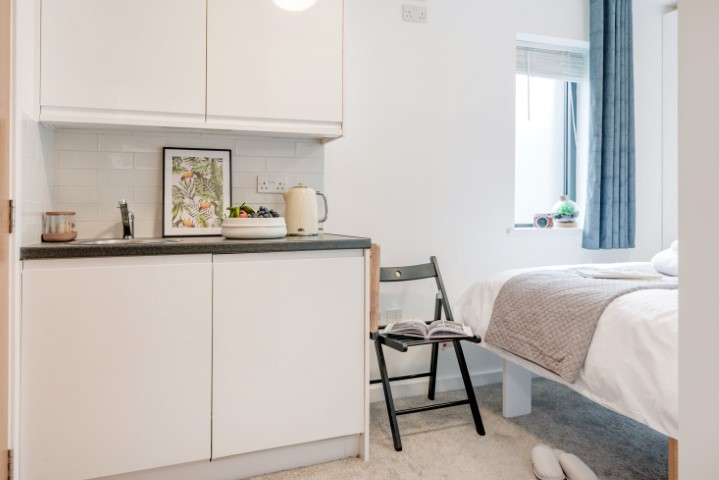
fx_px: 480
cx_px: 360
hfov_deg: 73.7
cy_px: 240
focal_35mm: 24
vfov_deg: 53.2
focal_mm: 24
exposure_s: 1/6
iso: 400
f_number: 8
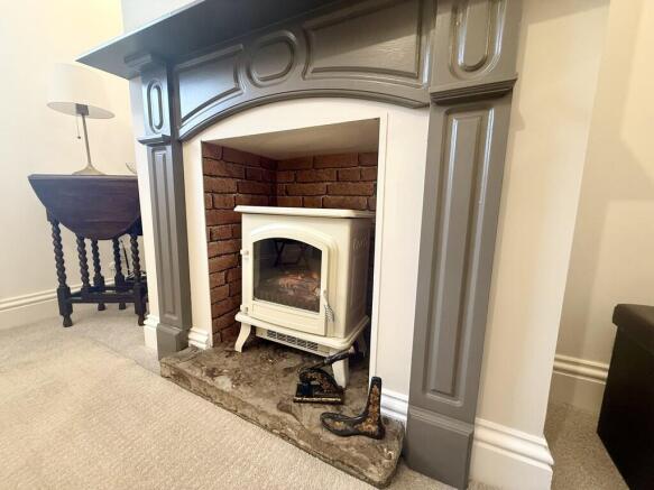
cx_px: 327
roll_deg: -0.7
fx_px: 264
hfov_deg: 102.1
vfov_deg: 85.7
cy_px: 245
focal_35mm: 14
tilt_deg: -7.6
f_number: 2.2
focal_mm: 2.22
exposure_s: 1/50
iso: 250
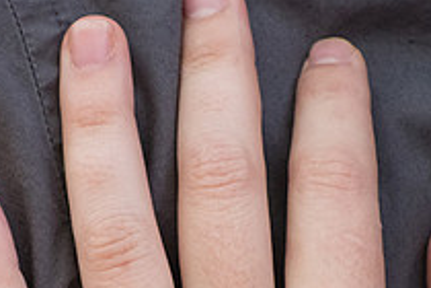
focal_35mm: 1240
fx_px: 14844
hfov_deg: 1.7
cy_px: 361
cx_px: 142
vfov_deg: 1.1
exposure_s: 1/500
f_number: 6.3
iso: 2500
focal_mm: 300
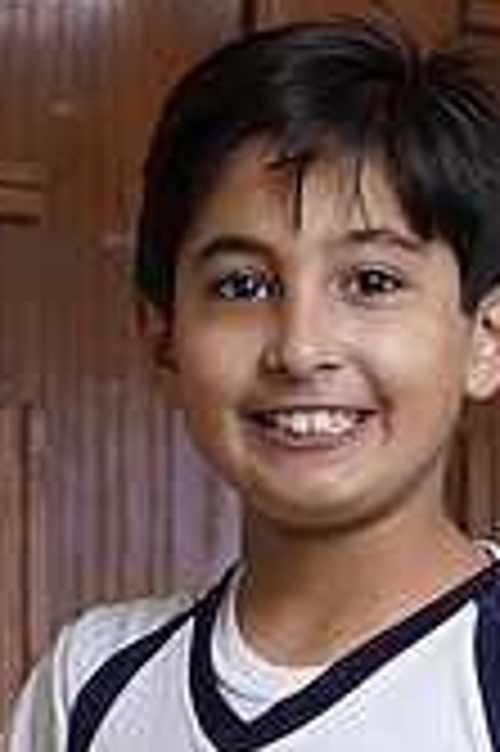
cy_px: 923
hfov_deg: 4.6
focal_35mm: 296
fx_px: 6179
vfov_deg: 6.9
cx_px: 225
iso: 200
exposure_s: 1/250
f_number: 5.6
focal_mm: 85
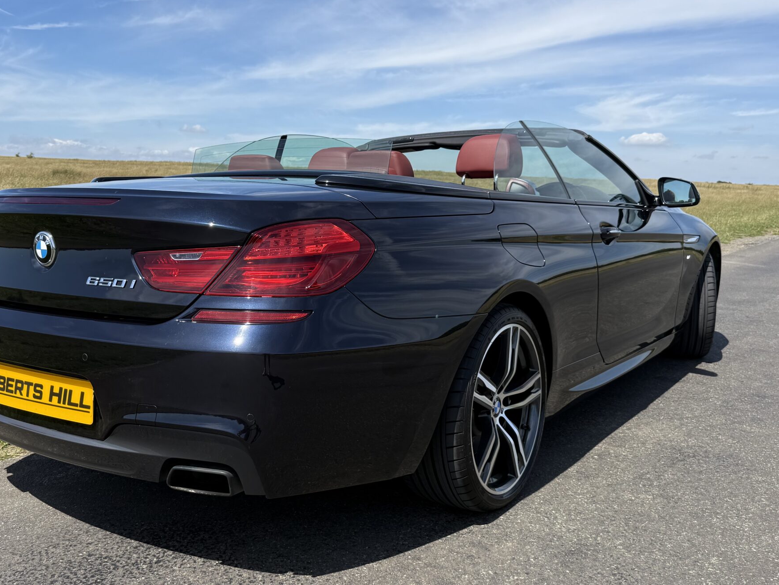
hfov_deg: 52.5
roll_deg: -0.6
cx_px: 346
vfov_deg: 40.6
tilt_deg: -9.0
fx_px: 788
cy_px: 329
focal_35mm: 35
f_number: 1.78
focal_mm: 6.76
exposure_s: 1/3953
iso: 80
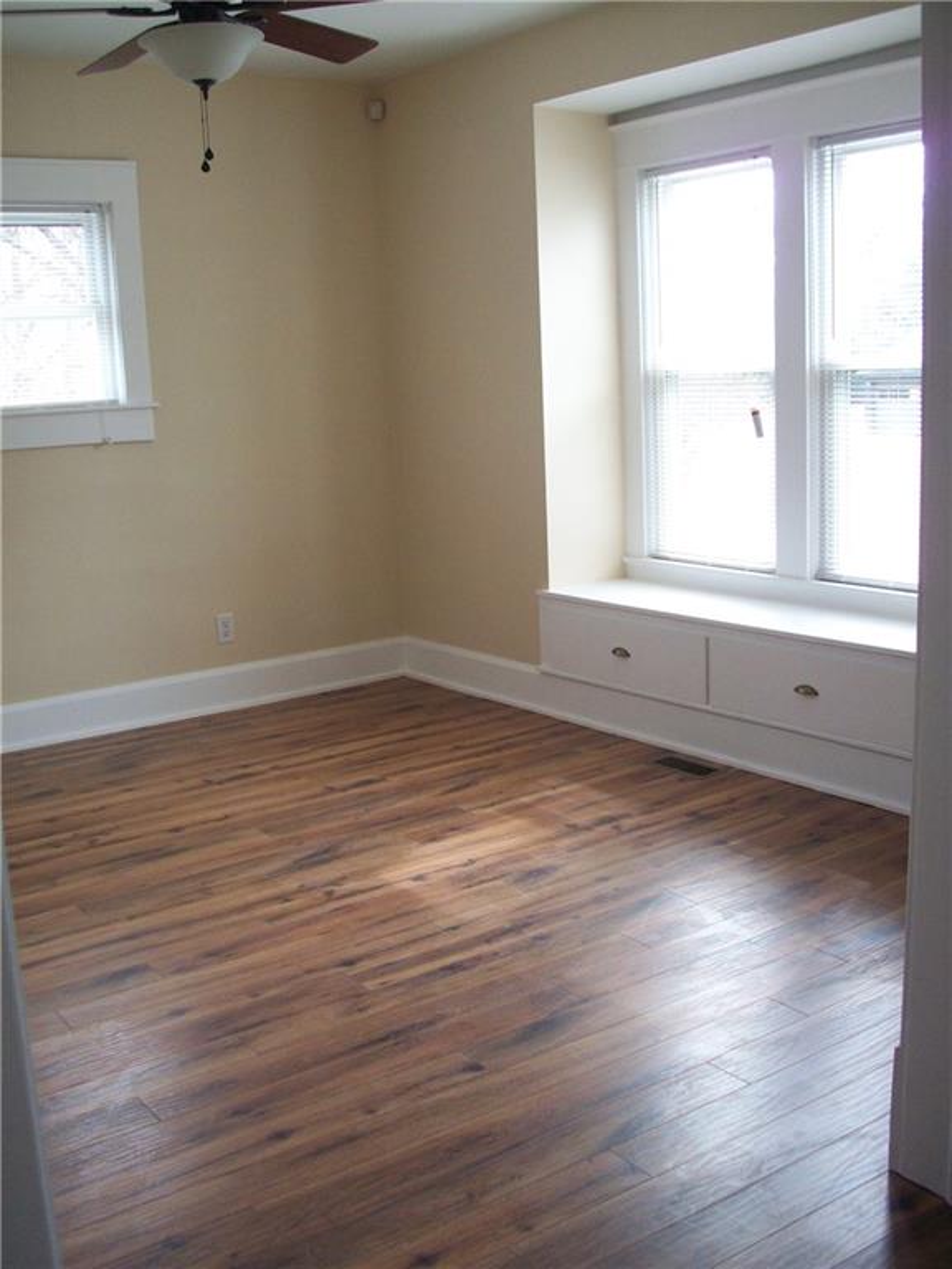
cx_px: 476
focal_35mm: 37
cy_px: 634
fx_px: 1357
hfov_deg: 38.7
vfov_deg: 50.1
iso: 96
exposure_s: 1/45
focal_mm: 6.2
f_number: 2.8
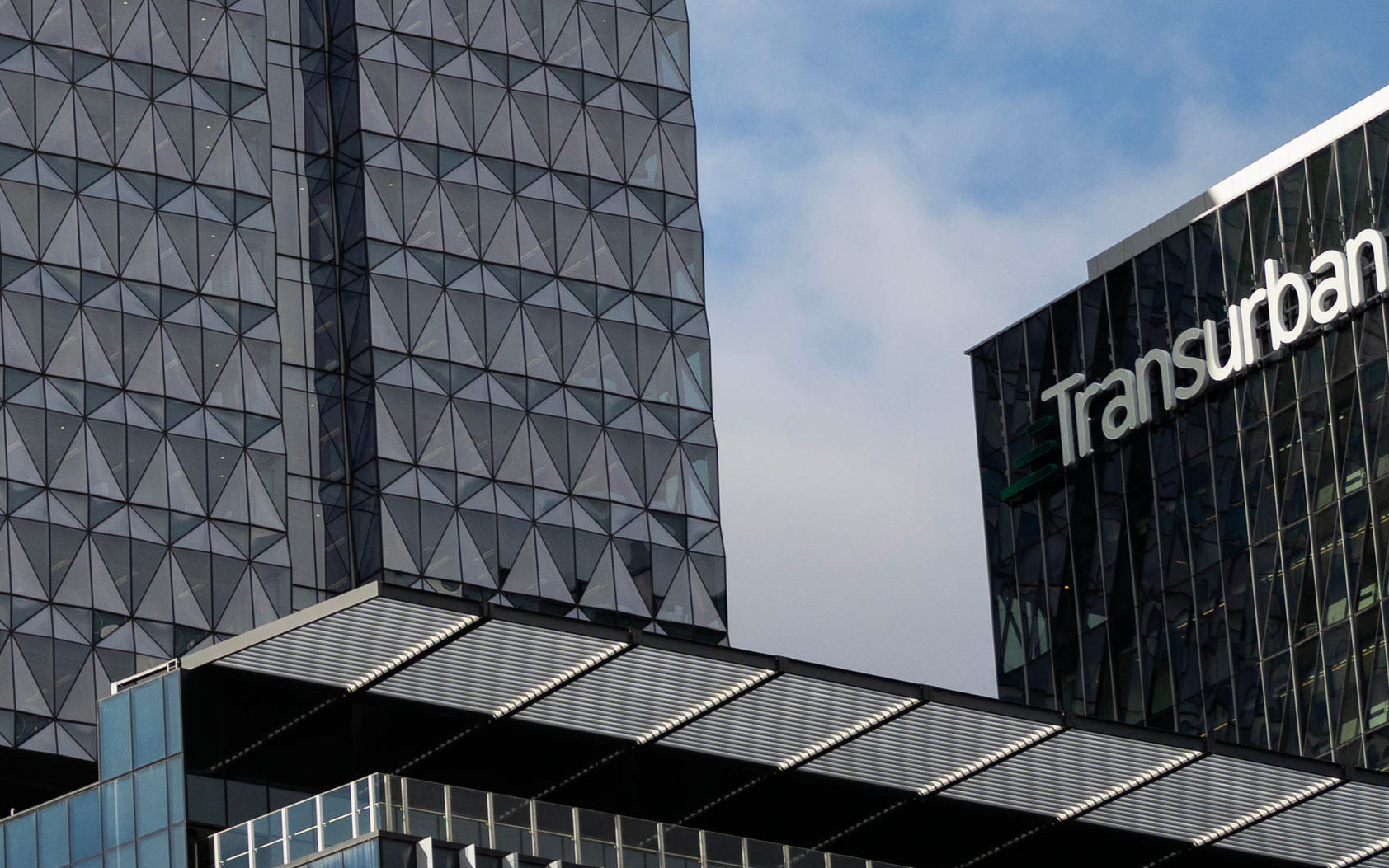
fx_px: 8935
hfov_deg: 8.7
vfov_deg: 5.5
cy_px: -214
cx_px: -592
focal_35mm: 236
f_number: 2.8
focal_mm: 78
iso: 200
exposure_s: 1/8000
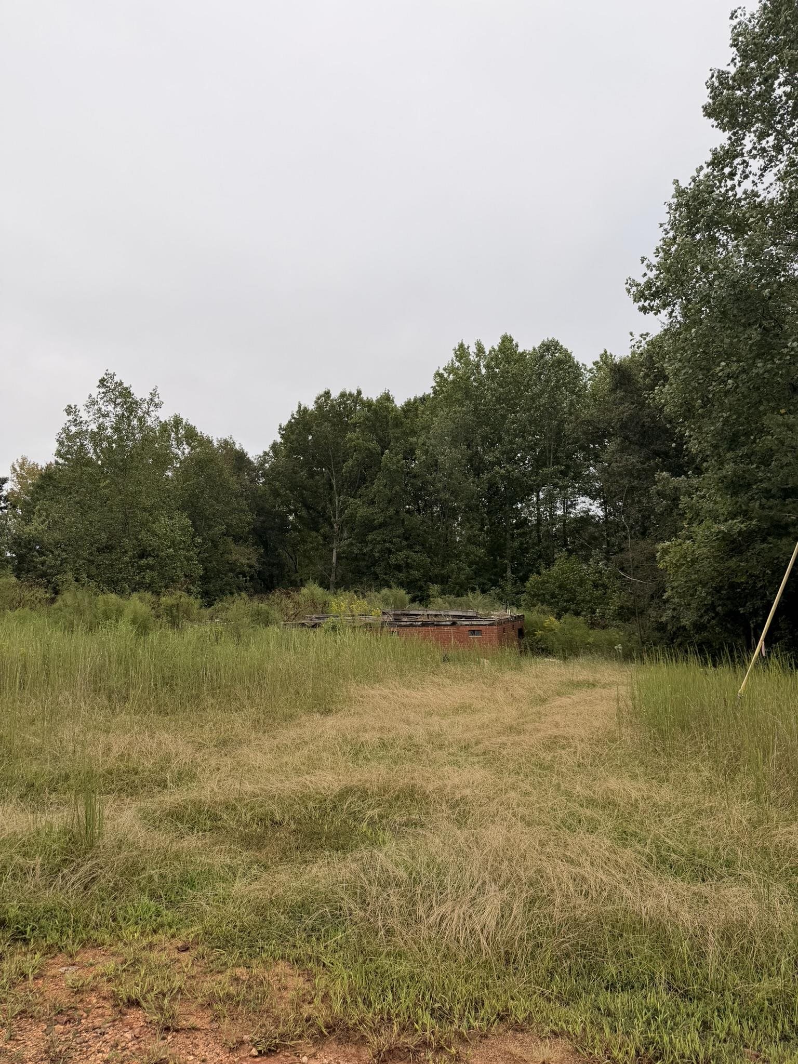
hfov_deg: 56.8
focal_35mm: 24
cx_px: 399
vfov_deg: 71.6
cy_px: 532
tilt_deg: +3.4
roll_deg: +1.9
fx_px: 738
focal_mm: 6.76
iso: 80
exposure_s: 1/2703
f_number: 1.78
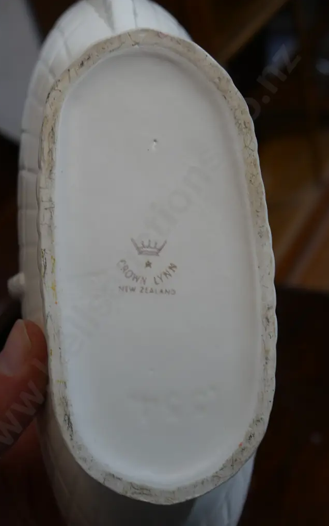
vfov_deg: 41.1
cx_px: 133
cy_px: 262
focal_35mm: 49
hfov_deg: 26.3
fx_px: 703
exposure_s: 1/60
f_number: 5.1
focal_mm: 23
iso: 320
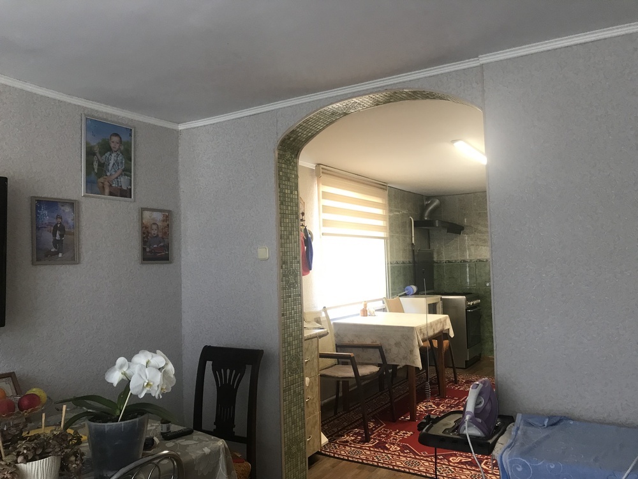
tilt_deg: +4.1
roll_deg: +1.1
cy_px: 240
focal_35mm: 28
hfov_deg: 63.4
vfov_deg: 49.7
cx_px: 319
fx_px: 516
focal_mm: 3.99
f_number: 1.8
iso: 40
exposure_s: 1/20
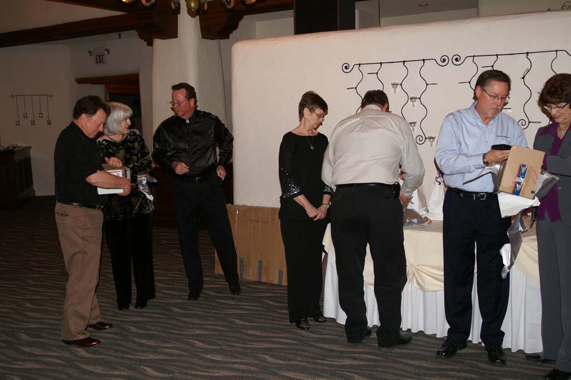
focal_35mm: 36
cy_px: 190
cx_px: 286
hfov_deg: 53.2
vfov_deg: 36.8
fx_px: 571
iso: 200
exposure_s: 1/60
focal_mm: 24
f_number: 3.5
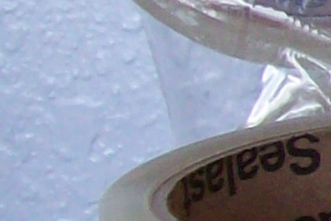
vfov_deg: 4.7
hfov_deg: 6.1
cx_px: 1228
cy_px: -80
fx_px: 2665
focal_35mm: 290
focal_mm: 6
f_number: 2.7
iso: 80
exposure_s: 1/64
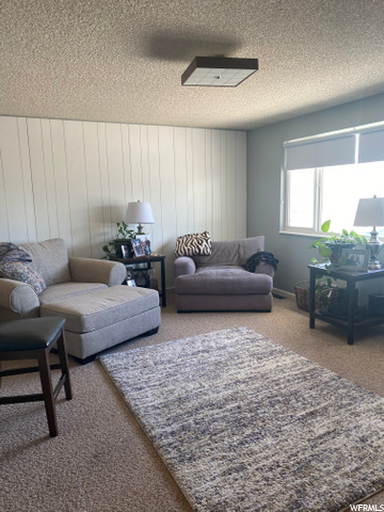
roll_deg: +1.7
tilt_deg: -6.2
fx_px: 385
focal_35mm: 26
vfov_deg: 67.3
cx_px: 192
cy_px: 256
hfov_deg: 53.1
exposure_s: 1/120
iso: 80
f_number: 1.8
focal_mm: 4.25
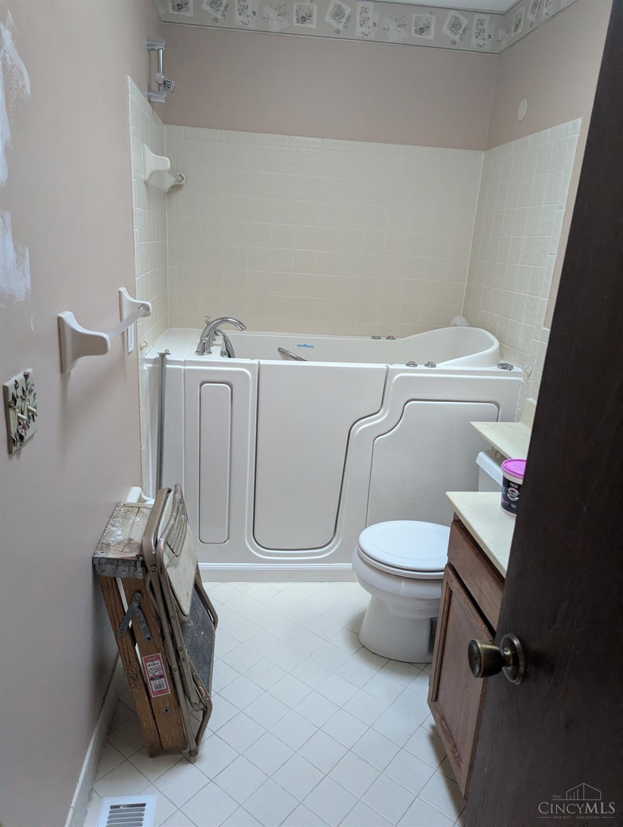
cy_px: 414
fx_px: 574
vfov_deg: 71.5
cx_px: 312
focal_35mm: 24
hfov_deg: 56.9
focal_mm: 6.81
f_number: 1.85
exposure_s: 1/137
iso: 1520
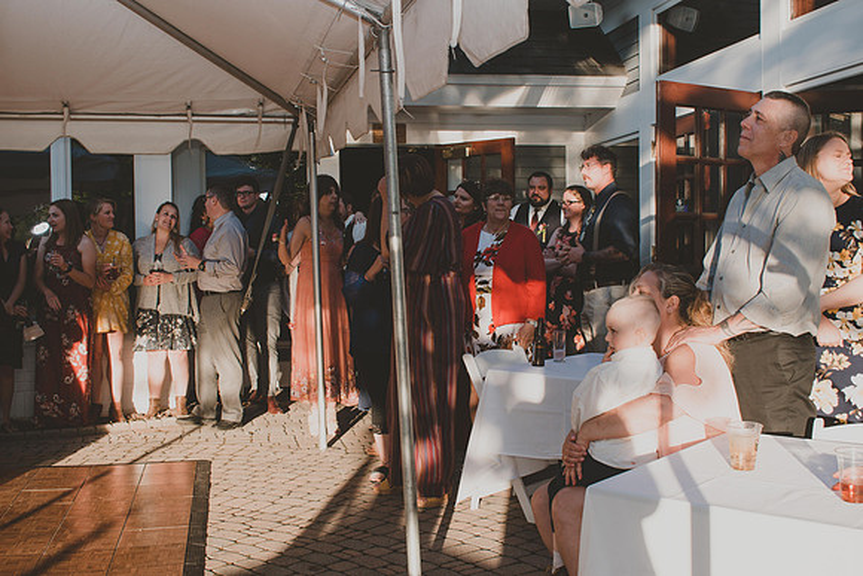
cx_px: 432
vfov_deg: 30.9
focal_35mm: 44
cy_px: 288
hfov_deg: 45.0
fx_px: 1043
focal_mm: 29
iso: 100
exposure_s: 1/160
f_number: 6.3
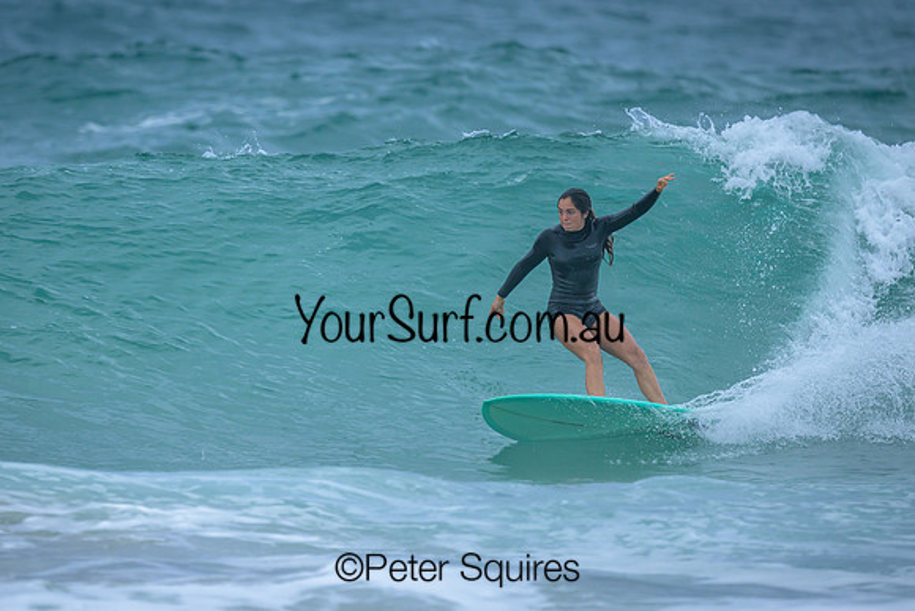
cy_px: 322
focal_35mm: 976
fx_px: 24813
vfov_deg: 1.4
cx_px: 405
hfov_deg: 2.1
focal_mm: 800
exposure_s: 1/2500
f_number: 6.3
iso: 500
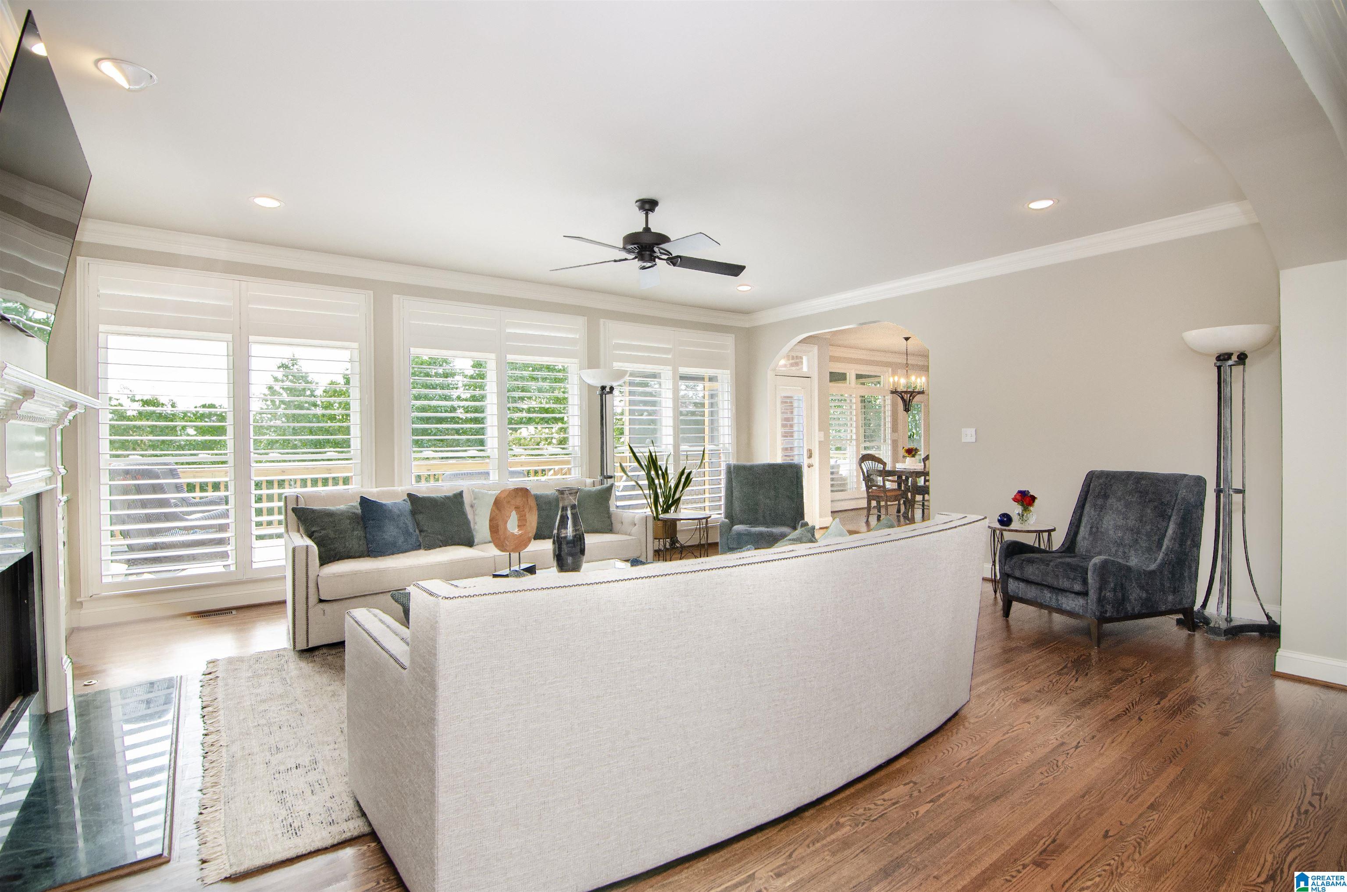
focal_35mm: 16
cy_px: 446
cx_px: 674
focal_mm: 11
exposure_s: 1/80
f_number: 7.1
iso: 720
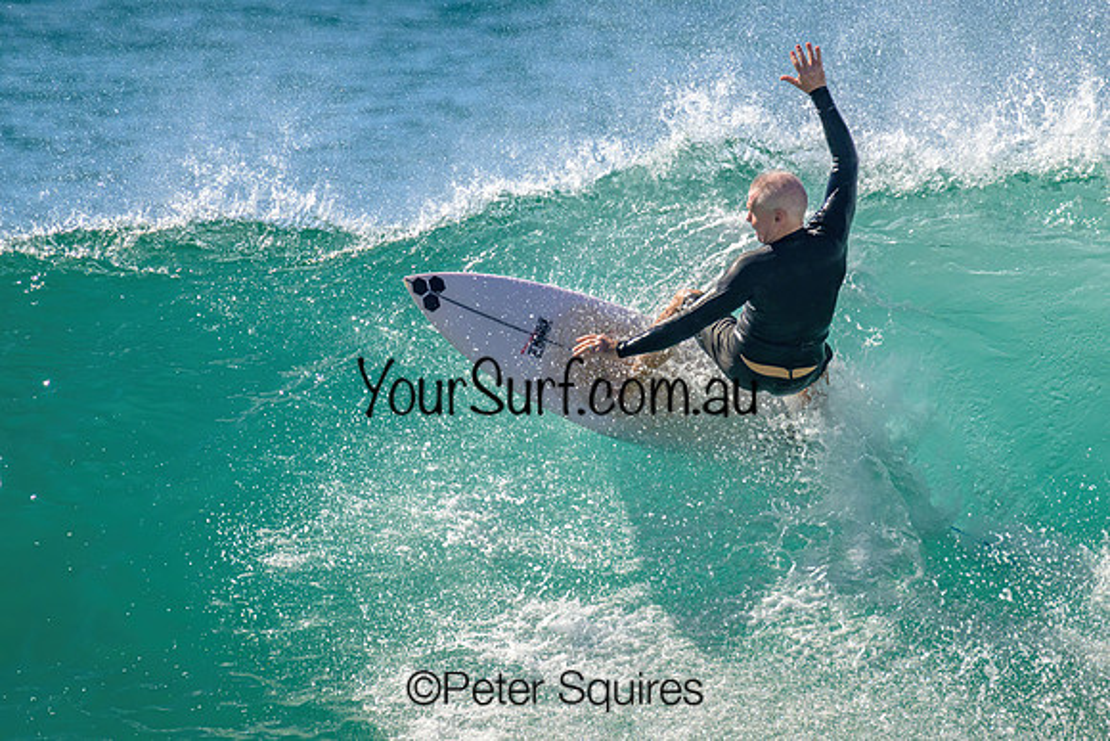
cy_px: 274
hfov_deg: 2.0
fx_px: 31118
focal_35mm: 1009
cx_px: 572
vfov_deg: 1.4
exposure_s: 1/2000
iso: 640
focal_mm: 800
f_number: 11
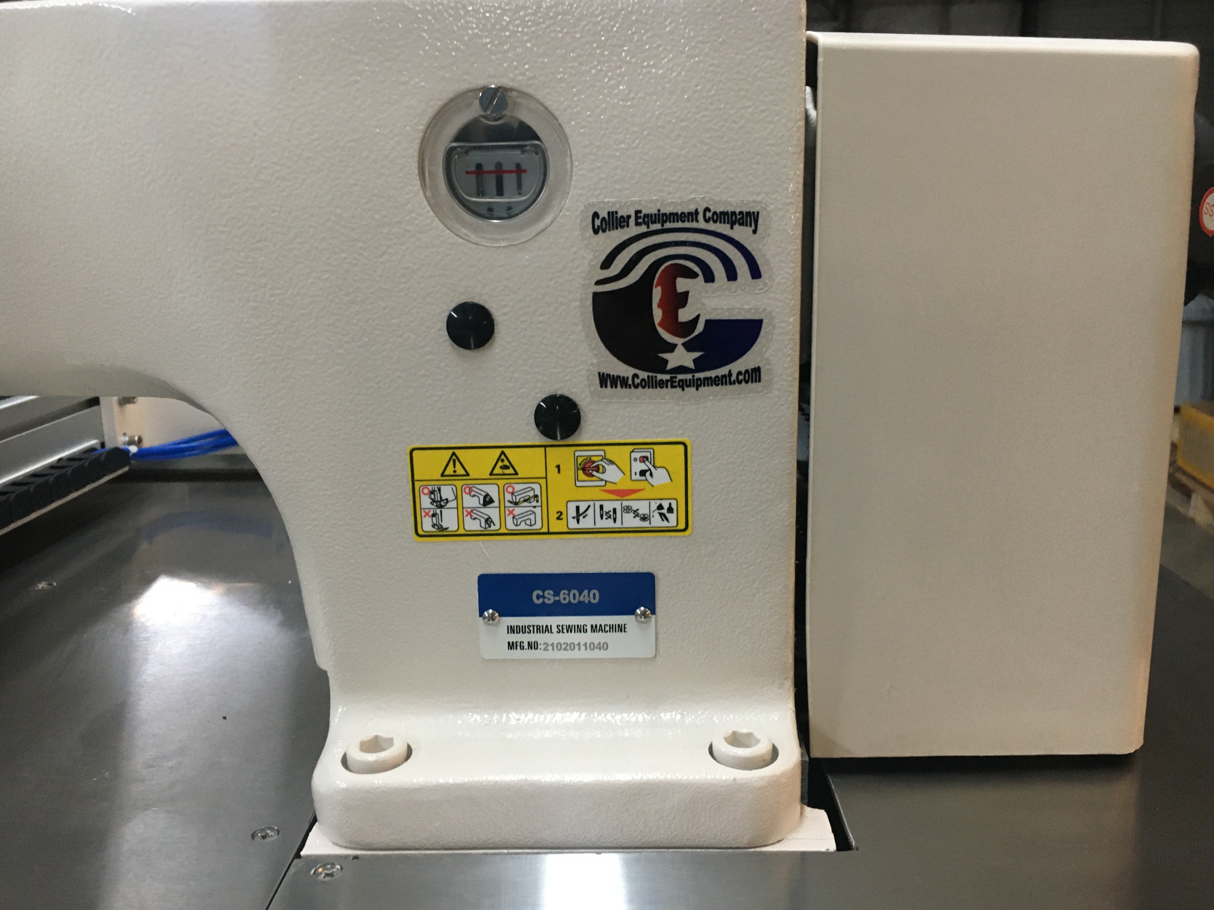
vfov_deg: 46.8
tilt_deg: -11.8
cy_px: 451
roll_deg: +0.3
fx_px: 1052
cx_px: 611
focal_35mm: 30
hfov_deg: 60.0
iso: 125
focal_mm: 4.15
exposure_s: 1/30
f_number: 2.2
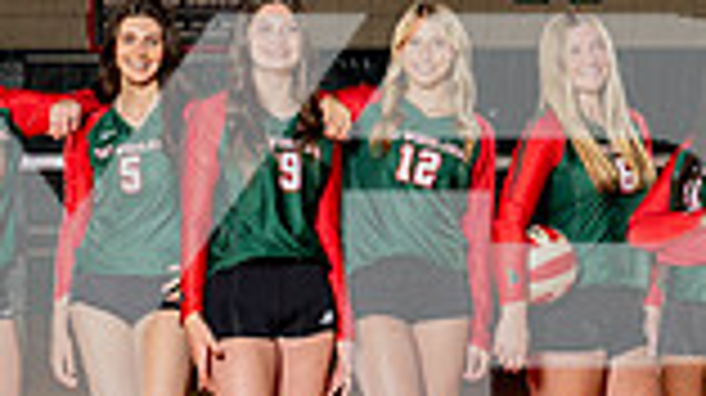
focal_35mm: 129
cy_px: 249
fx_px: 2413
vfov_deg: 9.4
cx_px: 247
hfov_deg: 16.6
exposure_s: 1/250
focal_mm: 31
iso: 125
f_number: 5.6
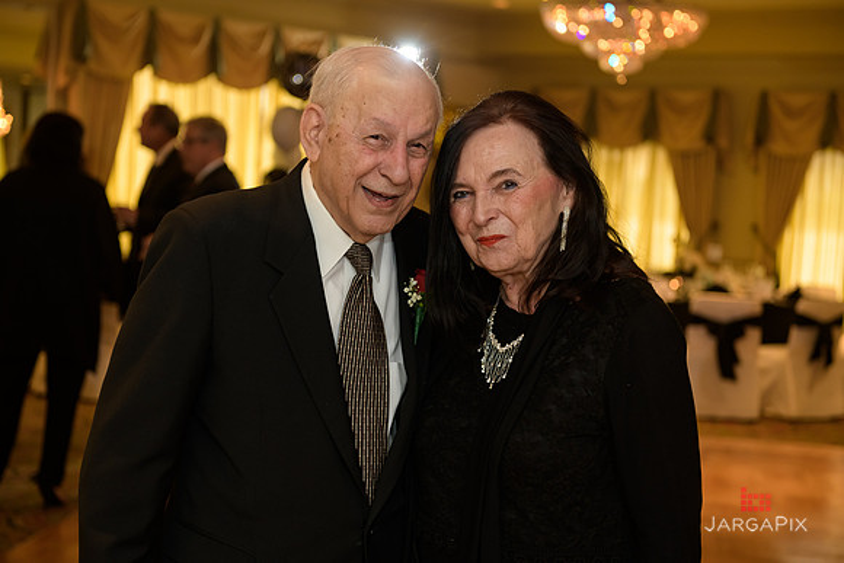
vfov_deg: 22.6
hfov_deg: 33.4
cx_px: 422
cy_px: 282
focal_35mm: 60
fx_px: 1407
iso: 1000
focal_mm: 60
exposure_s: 1/125
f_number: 3.2
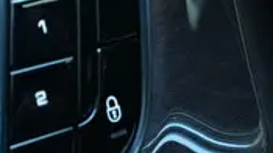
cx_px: 307
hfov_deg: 17.9
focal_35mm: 115
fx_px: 832
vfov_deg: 10.5
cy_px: 99
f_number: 3.5
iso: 5000
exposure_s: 1/160
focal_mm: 16
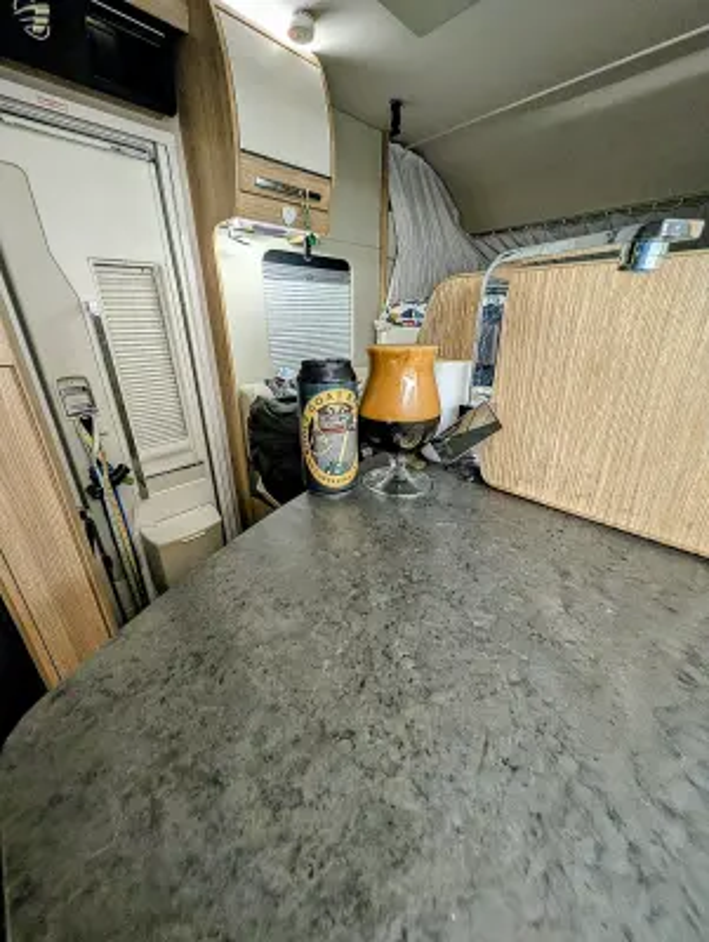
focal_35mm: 12
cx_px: 354
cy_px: 471
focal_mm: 2.02
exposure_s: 1/34.8
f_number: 1.7
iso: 148
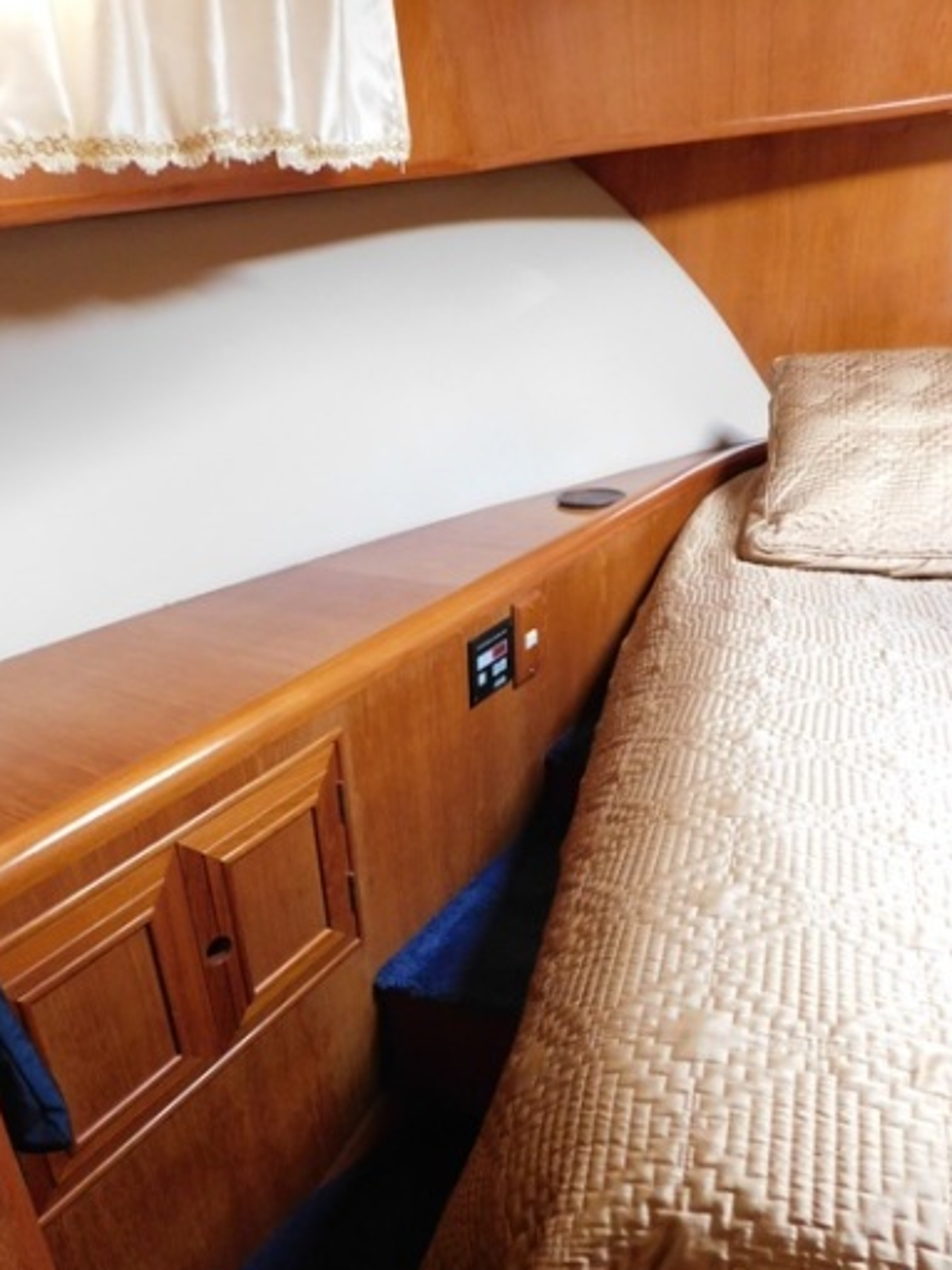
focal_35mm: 27
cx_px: 433
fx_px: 990
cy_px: 741
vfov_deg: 64.9
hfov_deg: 51.3
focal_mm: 4
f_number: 3
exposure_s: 1/15
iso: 400
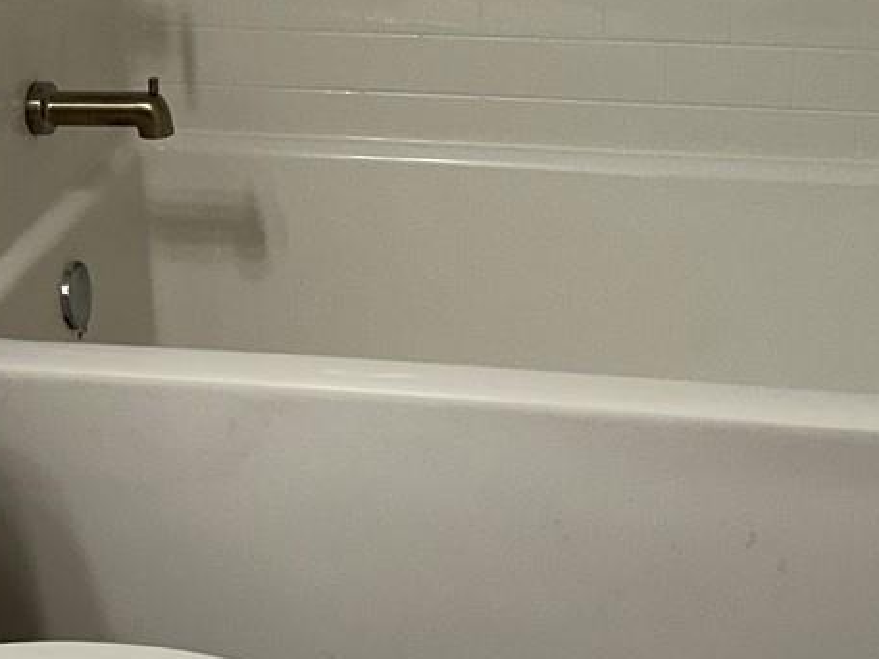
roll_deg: +0.4
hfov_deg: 21.5
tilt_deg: -15.9
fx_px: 2311
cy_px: 33
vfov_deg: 16.0
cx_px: 408
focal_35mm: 91
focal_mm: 5.7
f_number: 1.5
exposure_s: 1/120
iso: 80
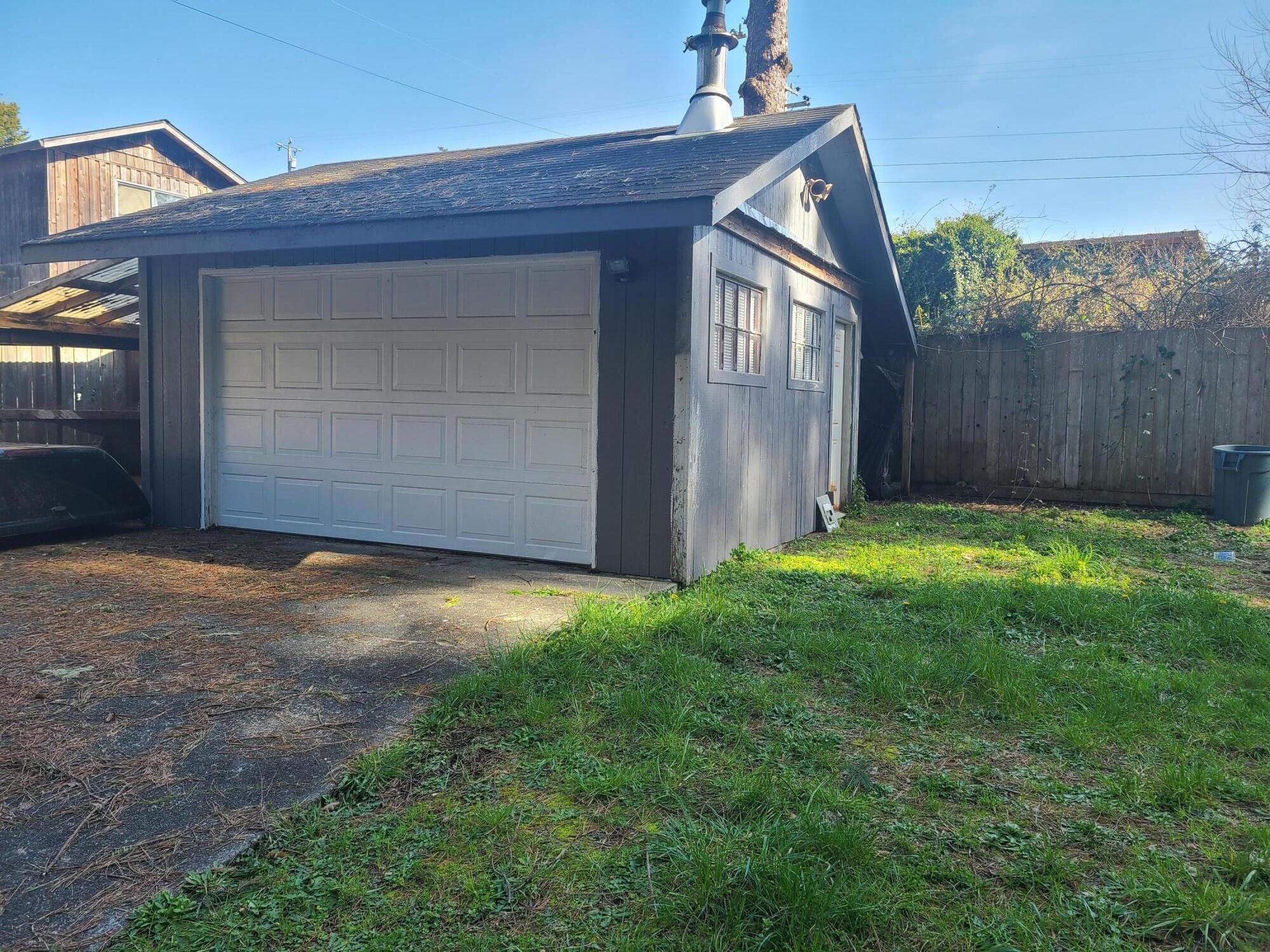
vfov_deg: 53.1
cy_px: 476
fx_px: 954
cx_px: 635
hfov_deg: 67.3
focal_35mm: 26
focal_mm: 5.4
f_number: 1.8
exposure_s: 1/390
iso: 40
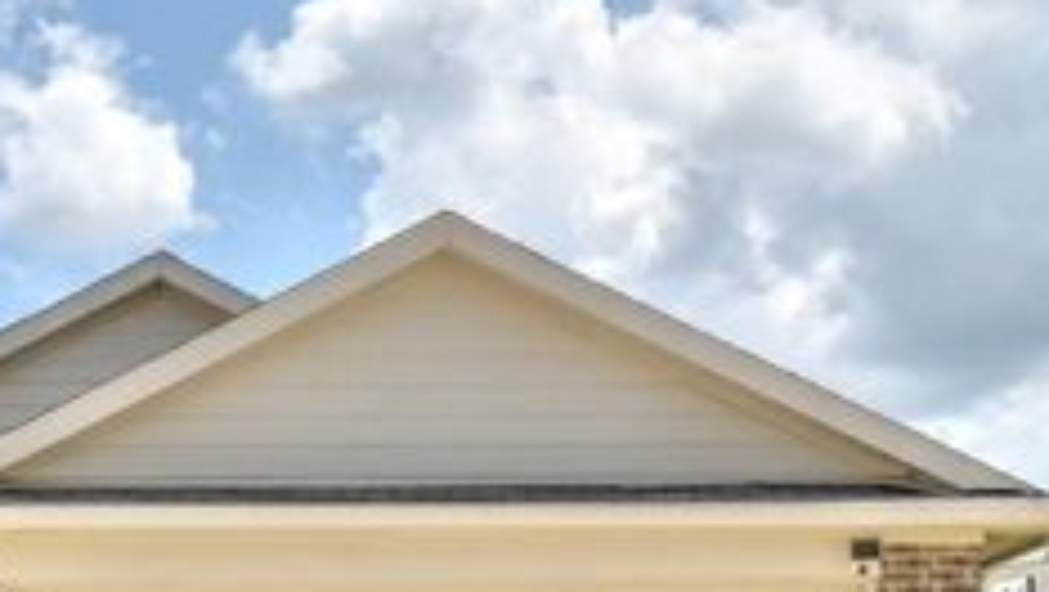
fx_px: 1865
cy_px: 581
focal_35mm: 67
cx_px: 139
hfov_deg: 30.3
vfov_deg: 17.6
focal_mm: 20
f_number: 11
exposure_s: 1/500
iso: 200
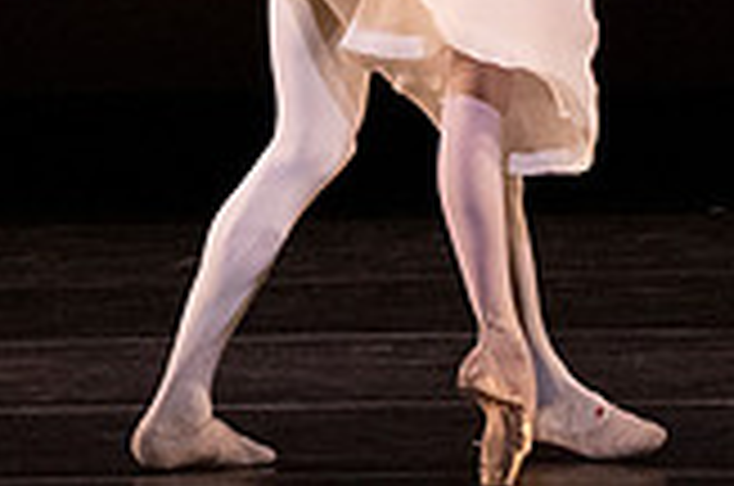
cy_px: -380
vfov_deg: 1.1
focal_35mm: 1220
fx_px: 24826
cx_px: 401
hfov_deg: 1.7
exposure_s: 1/400
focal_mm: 342
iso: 20000
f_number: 7.1
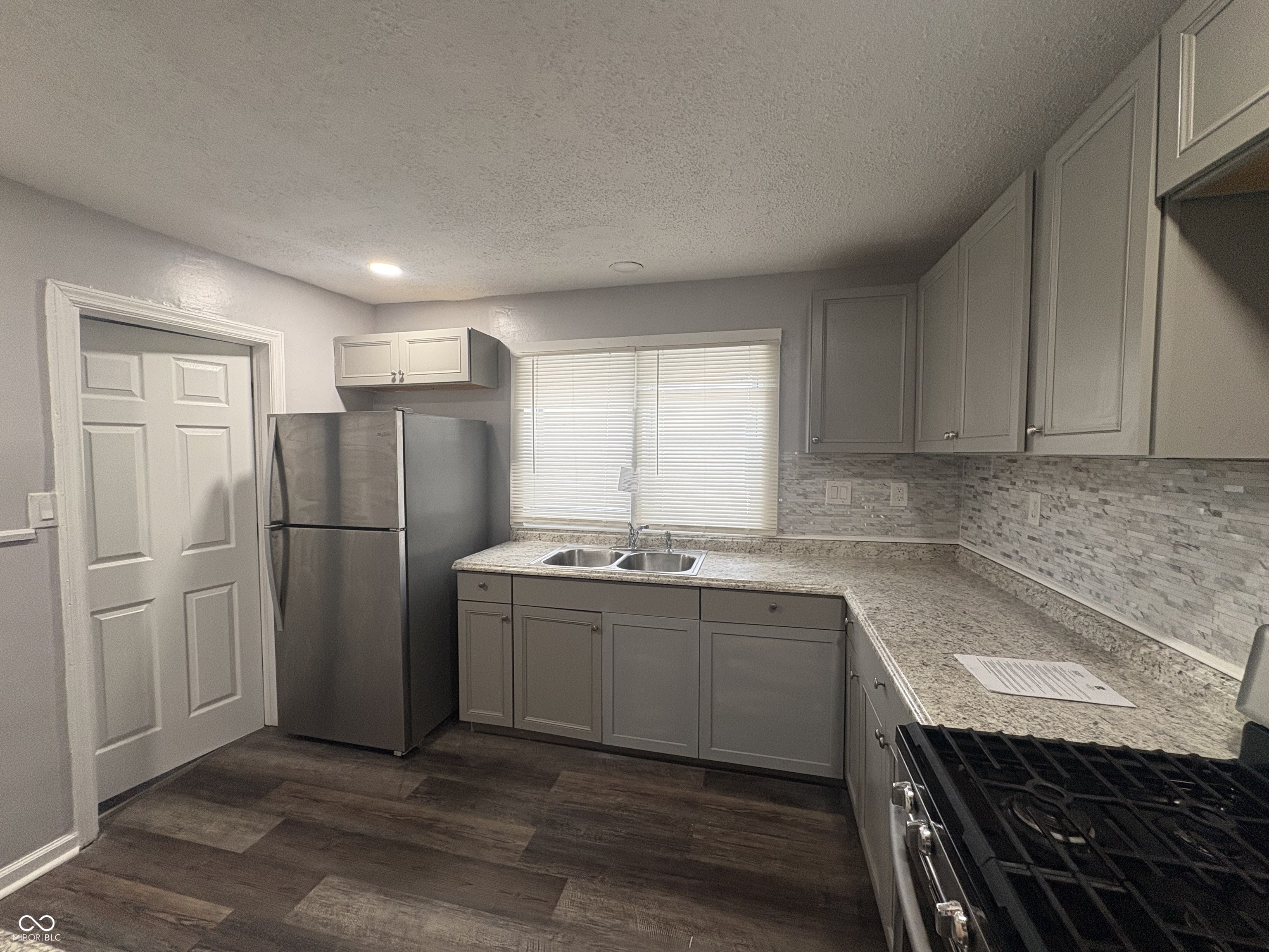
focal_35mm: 14
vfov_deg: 85.7
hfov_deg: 102.1
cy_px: 476
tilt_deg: -2.4
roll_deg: -0.5
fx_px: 513
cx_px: 634
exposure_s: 1/120
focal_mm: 2.22
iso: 200
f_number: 2.2
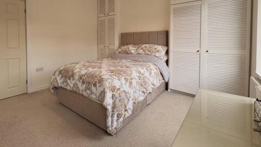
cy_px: 42
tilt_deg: -0.1
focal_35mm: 18
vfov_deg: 58.7
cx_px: 118
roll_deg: -0.4
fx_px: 125
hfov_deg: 92.4
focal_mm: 2.22
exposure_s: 1/99
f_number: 2.2
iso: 50
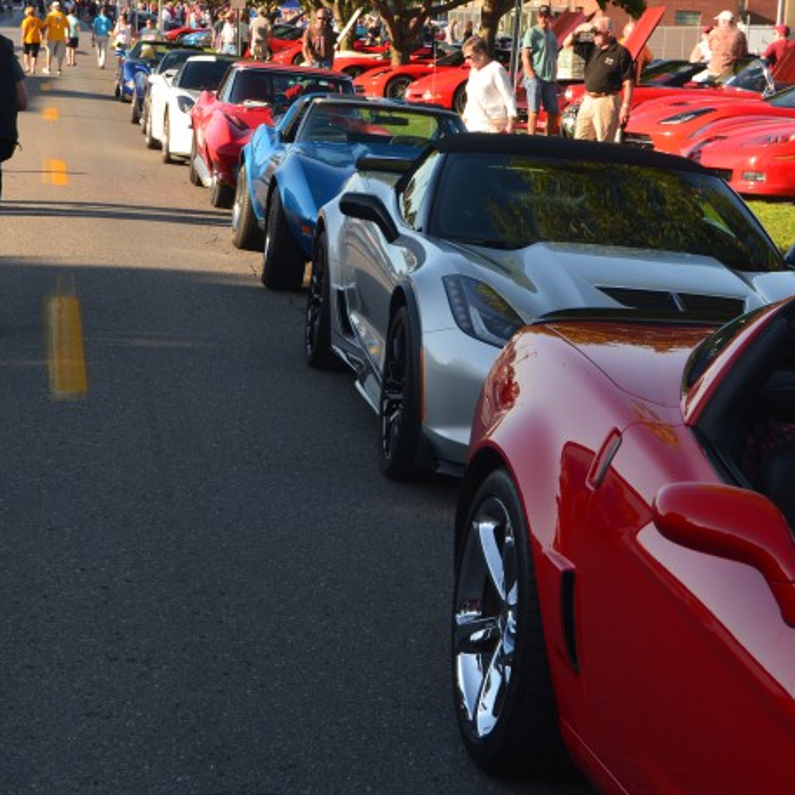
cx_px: 384
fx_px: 2339
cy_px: 221
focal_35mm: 90
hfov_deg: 19.3
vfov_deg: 19.2
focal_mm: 42
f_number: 11
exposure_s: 1/100
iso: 200
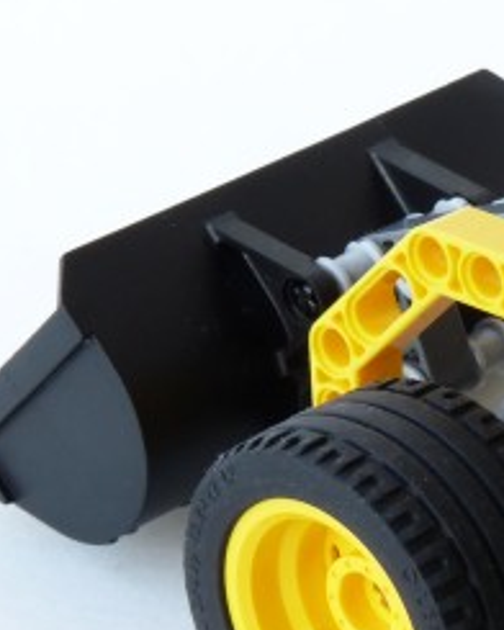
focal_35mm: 188
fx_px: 3505
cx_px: 879
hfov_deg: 8.0
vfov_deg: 10.3
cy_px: 424
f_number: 6.3
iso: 100
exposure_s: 1/13
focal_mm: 10.4
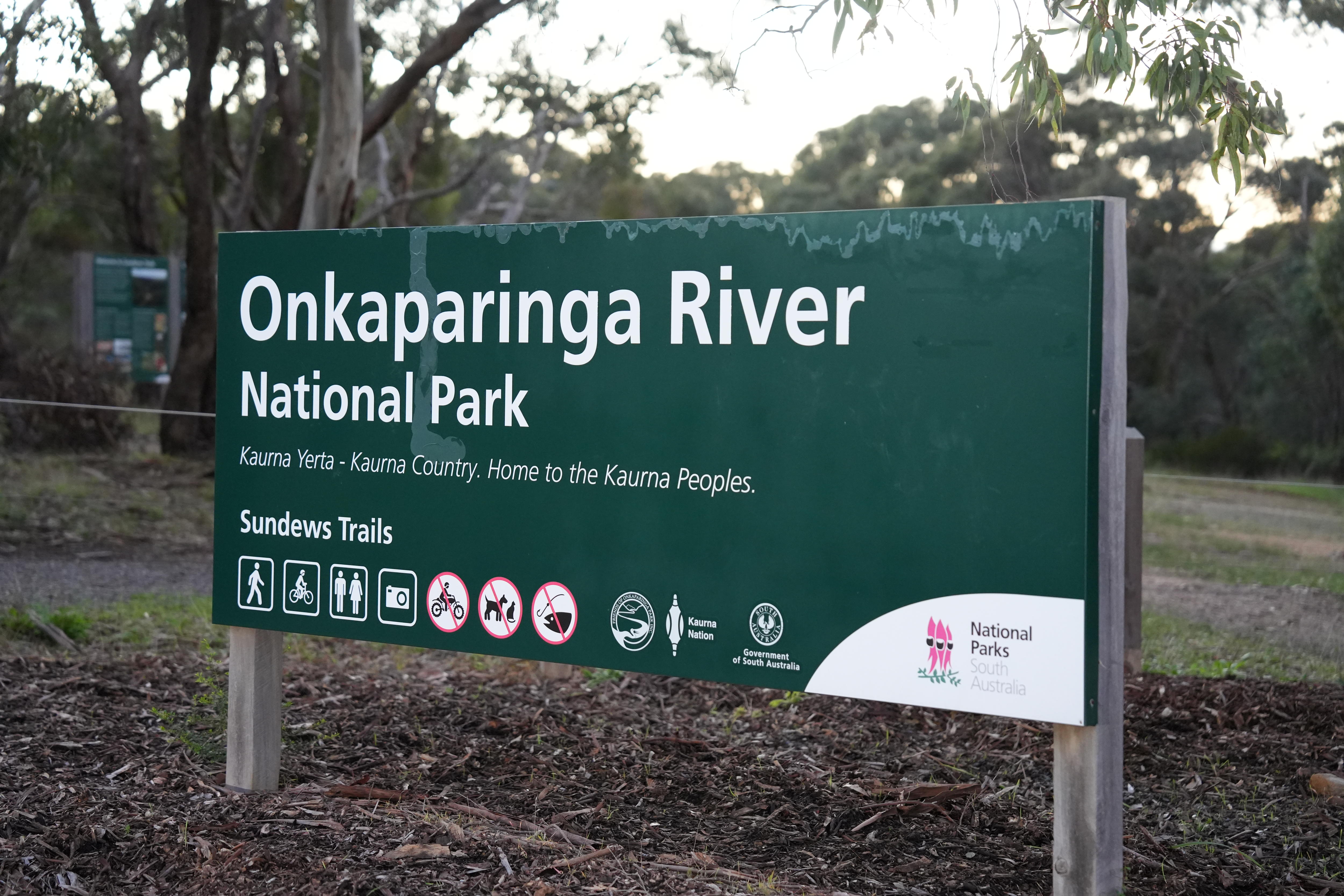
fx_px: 2613
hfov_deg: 28.8
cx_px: 672
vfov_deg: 19.5
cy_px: 448
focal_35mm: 70
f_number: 2.8
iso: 4000
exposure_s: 1/160
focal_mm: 70
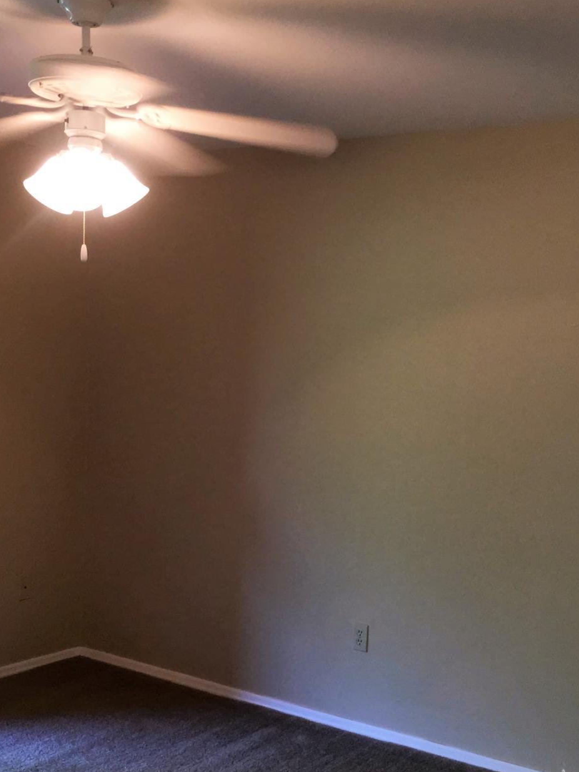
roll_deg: -2.7
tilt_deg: -7.5
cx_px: 325
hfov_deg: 30.9
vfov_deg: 40.1
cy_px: 489
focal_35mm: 47
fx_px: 1048
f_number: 2.2
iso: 50
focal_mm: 4.15
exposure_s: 1/33
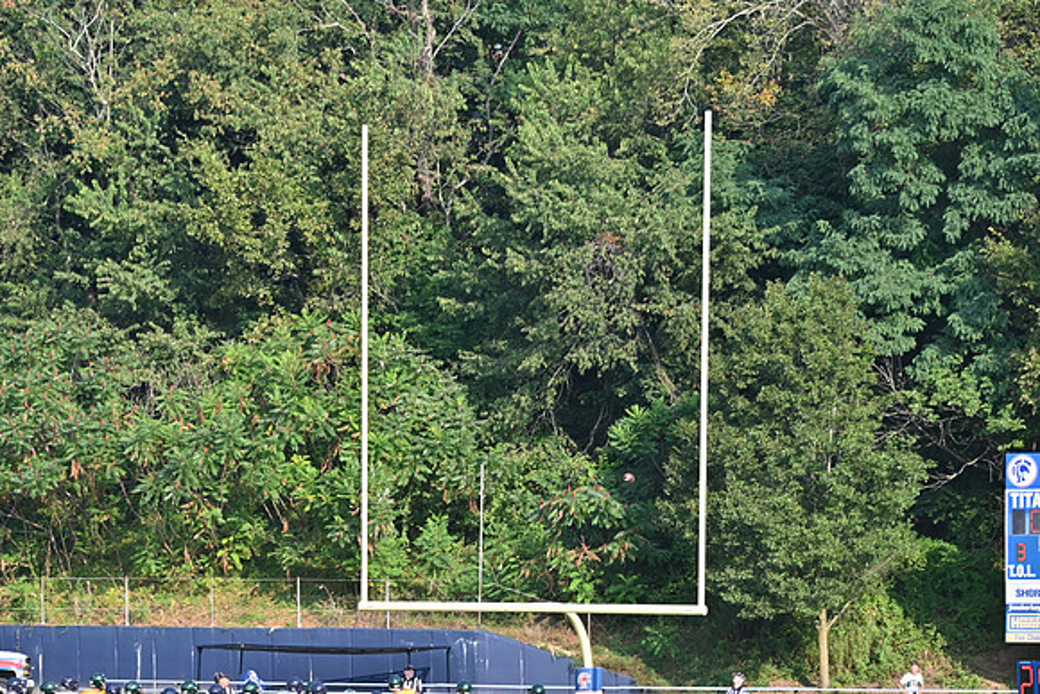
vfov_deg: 8.2
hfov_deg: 12.2
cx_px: 520
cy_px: 347
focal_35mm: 168
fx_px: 4854
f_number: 5.3
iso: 200
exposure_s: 1/640
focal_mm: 112
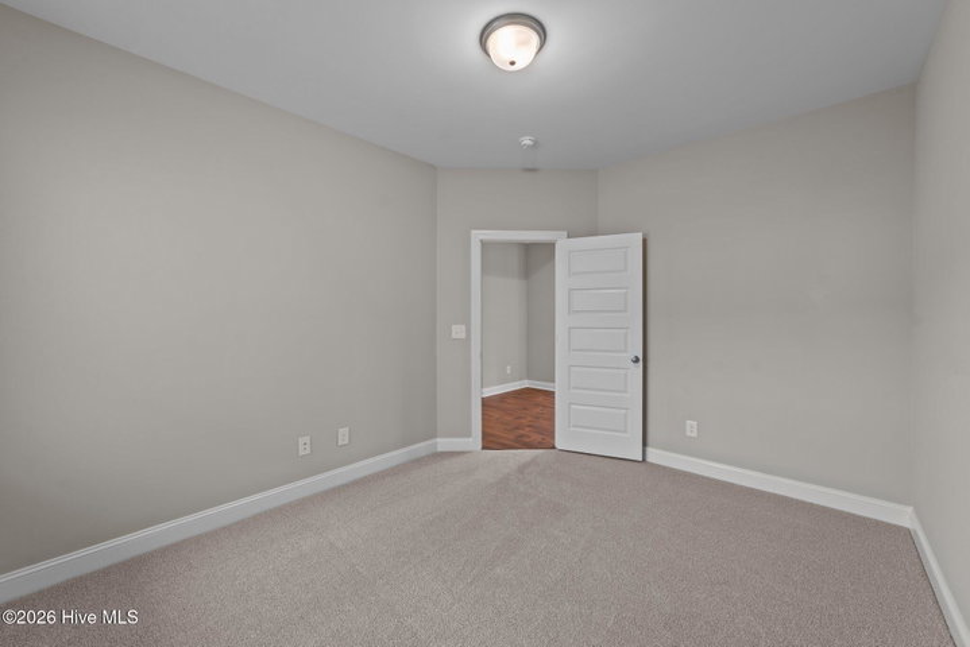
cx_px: 485
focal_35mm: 14
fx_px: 377
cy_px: 324
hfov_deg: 104.2
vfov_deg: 81.3
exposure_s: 1/2
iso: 160
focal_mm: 14
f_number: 8
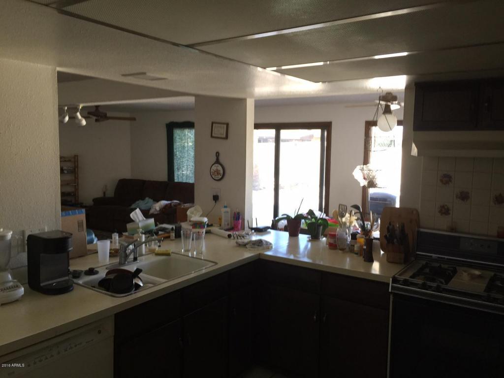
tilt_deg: -6.3
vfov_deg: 48.2
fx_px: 422
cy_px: 189
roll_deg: -2.1
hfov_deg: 61.7
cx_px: 252
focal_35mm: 29
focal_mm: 4.15
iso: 32
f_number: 2.2
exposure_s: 1/30
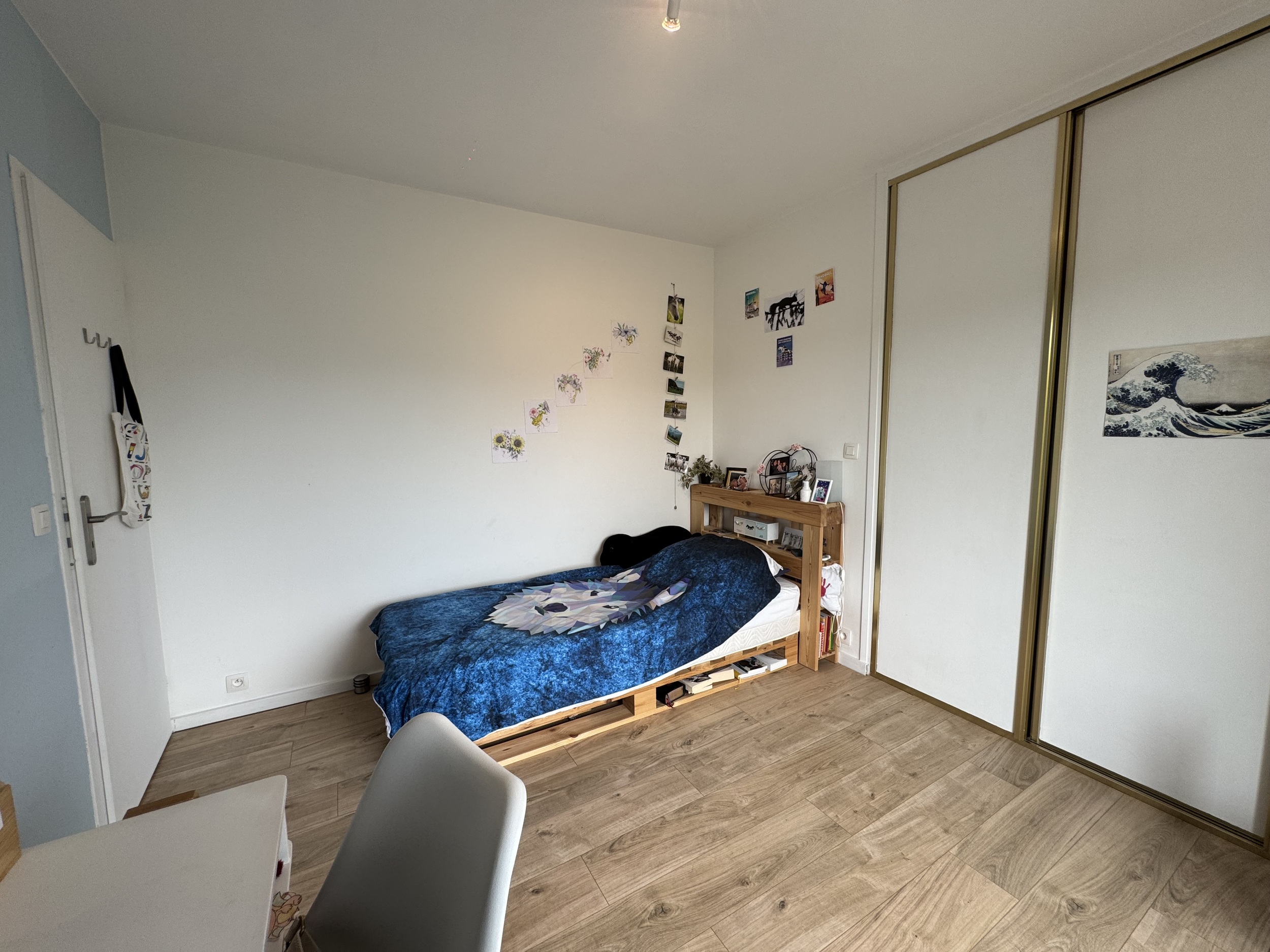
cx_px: 635
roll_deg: +1.3
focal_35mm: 14
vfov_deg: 85.7
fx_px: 514
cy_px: 476
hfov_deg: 102.1
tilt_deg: -5.5
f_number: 2.2
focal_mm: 2.22
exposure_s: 1/99
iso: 50
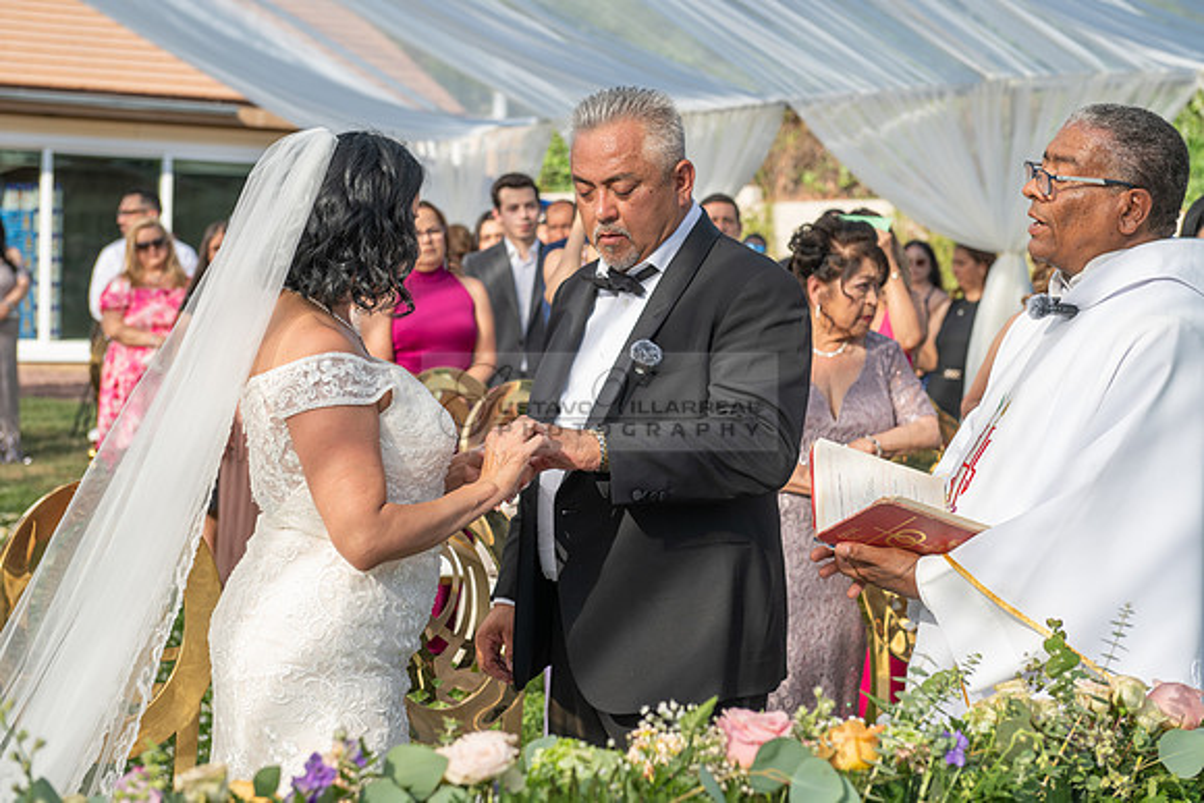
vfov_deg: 19.5
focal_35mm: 70
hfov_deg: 28.8
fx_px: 2342
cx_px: 602
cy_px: 402
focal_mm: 70
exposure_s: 1/500
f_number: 5.6
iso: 200
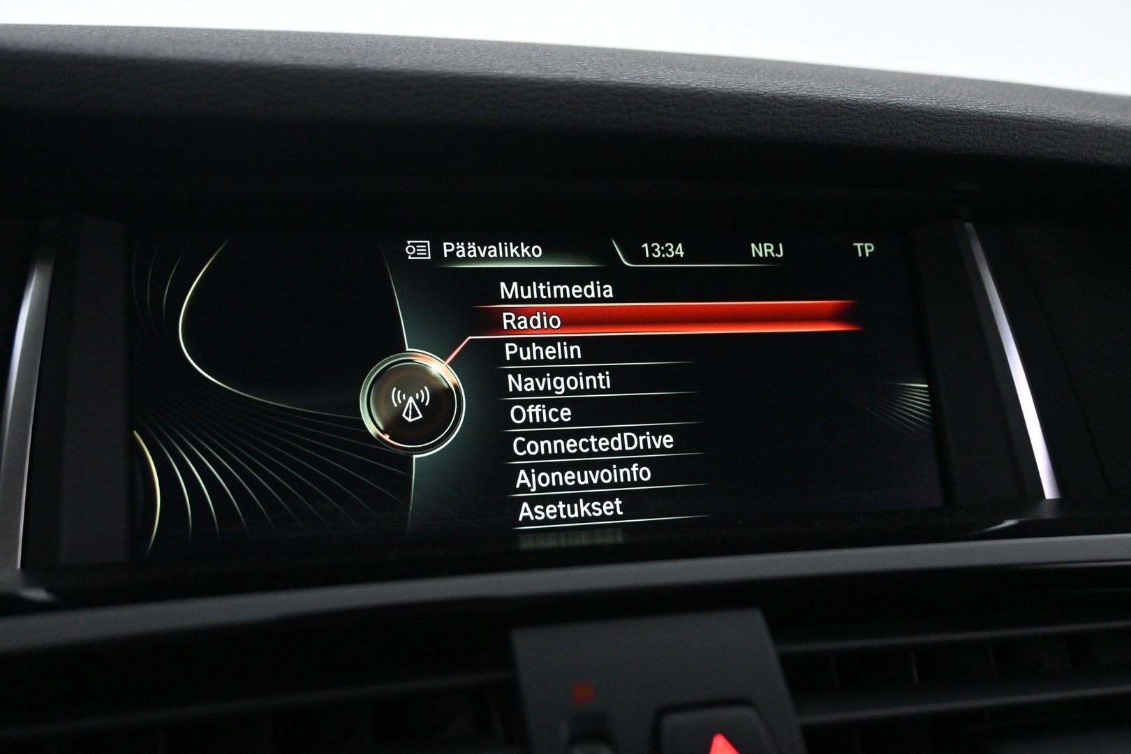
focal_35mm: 37
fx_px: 1154
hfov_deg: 52.2
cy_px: 377
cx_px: 566
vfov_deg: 36.2
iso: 3200
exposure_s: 1/50
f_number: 4.2
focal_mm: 24.5
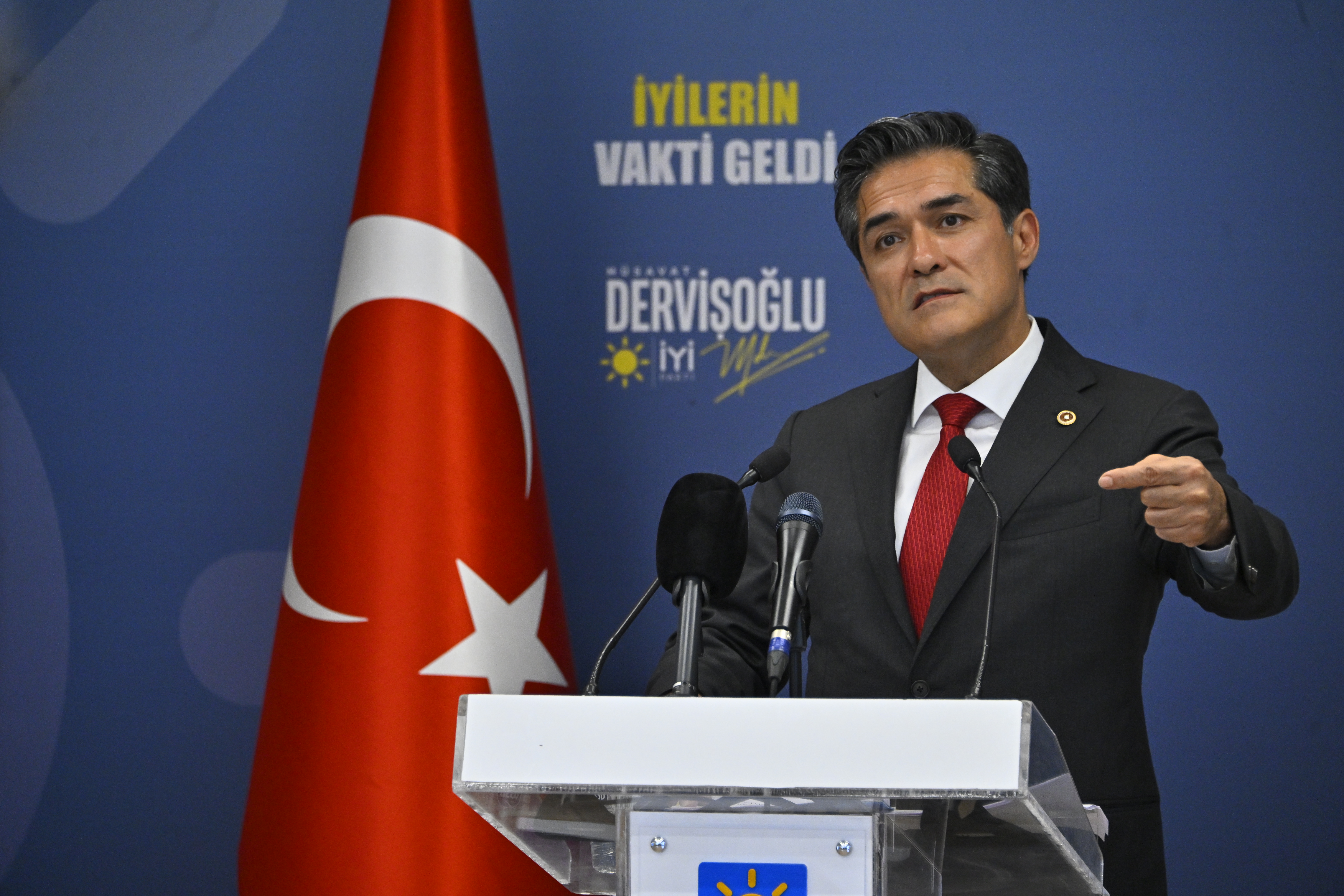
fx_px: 6719
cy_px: 448
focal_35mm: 180
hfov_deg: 11.4
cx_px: 672
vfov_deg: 7.6
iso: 1600
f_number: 5.6
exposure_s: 1/250
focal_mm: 180
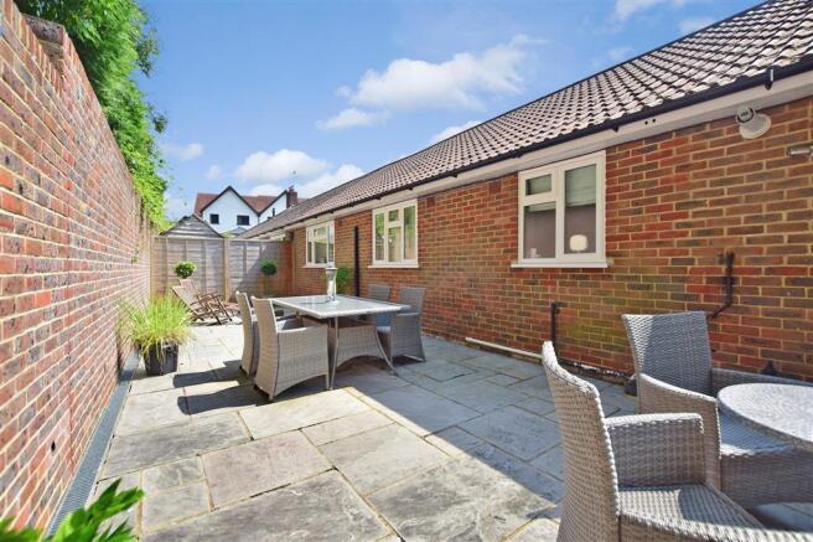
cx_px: 406
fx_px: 339
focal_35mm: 15
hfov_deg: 100.4
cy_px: 271
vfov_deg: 77.3
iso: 500
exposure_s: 1/1000
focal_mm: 10
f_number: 8
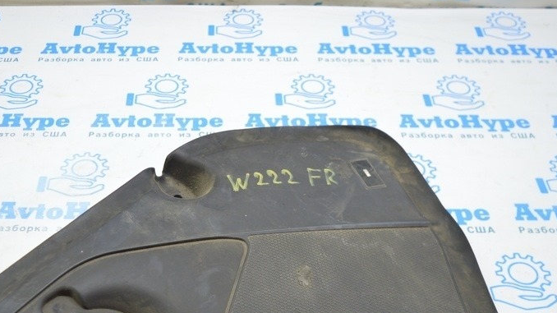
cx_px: 201
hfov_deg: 41.1
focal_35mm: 50
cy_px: 276
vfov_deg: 23.5
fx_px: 735
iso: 400
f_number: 3.8
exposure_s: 1/40
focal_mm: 21
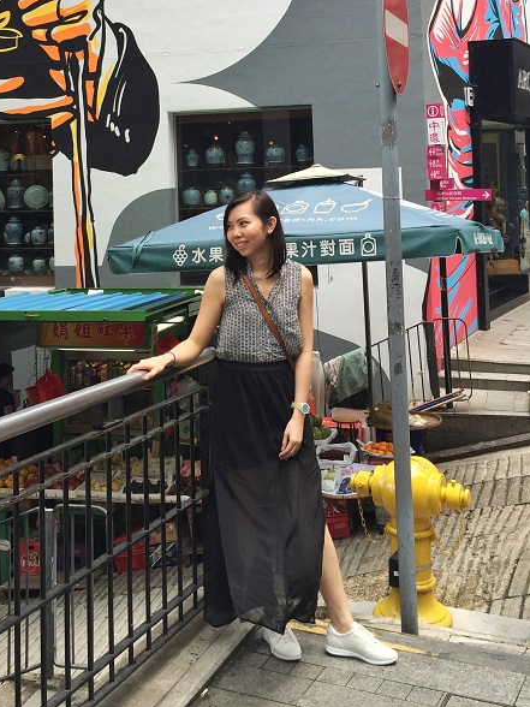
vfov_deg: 39.8
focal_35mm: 46
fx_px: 939
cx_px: 216
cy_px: 156
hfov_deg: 31.4
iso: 32
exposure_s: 1/618
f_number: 2.2
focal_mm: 4.15
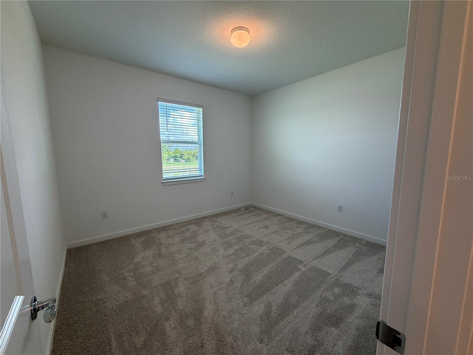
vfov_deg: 85.7
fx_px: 191
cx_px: 236
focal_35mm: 14
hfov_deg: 102.1
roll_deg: -0.3
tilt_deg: -6.6
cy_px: 178
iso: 160
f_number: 2.2
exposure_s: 1/120
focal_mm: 2.22
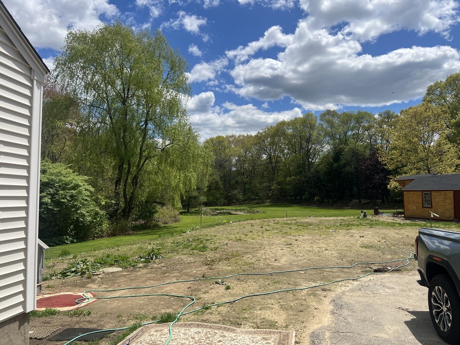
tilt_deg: +3.9
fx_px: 346
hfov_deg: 67.3
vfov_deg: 53.1
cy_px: 172
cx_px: 230
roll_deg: +0.0
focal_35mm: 26
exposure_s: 1/5587
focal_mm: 5.7
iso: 50
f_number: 1.5
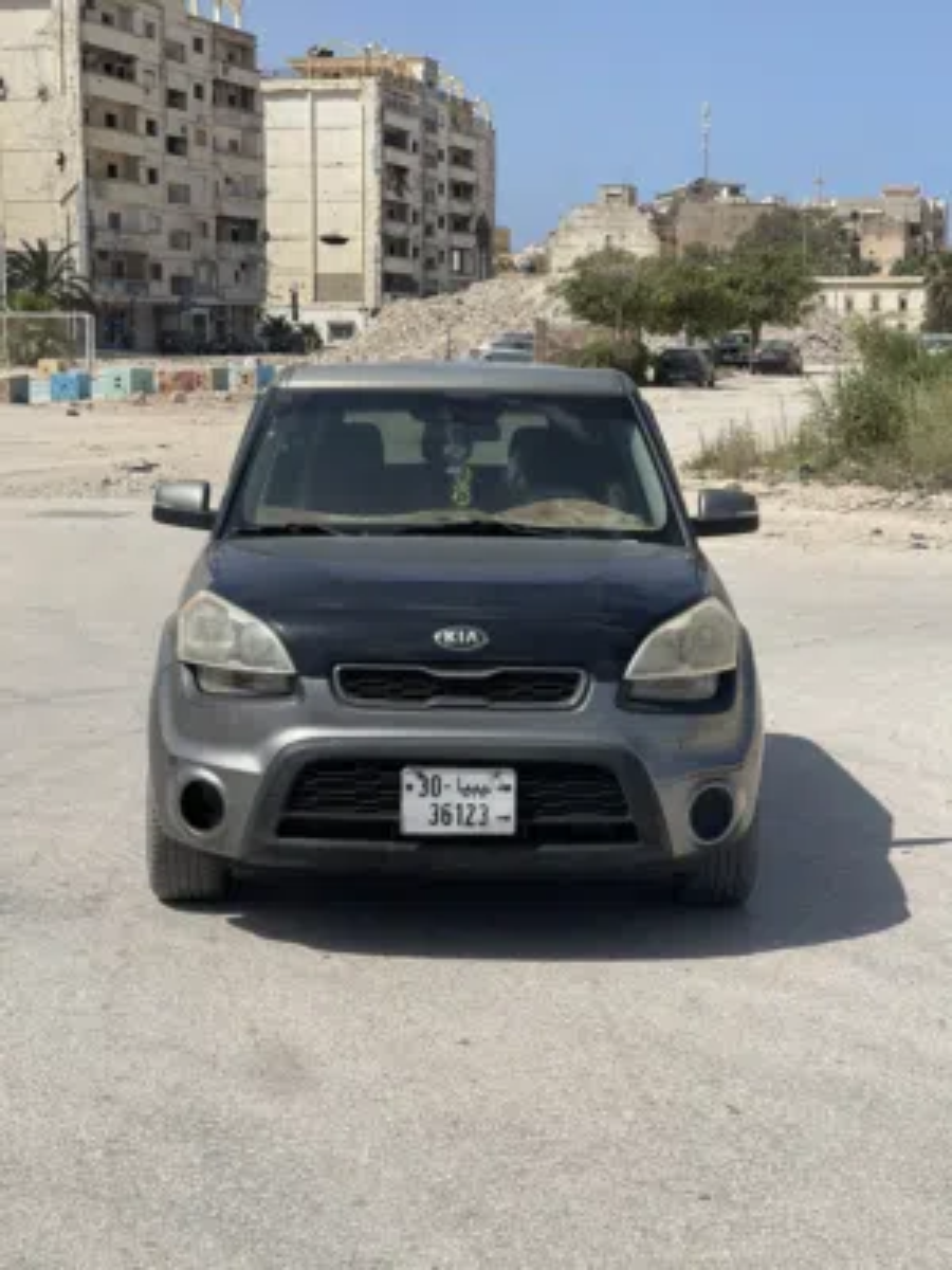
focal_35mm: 64
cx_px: 476
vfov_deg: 30.3
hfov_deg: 22.9
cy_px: 635
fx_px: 2347
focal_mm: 7.5
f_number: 2.2
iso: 32
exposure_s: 1/2179
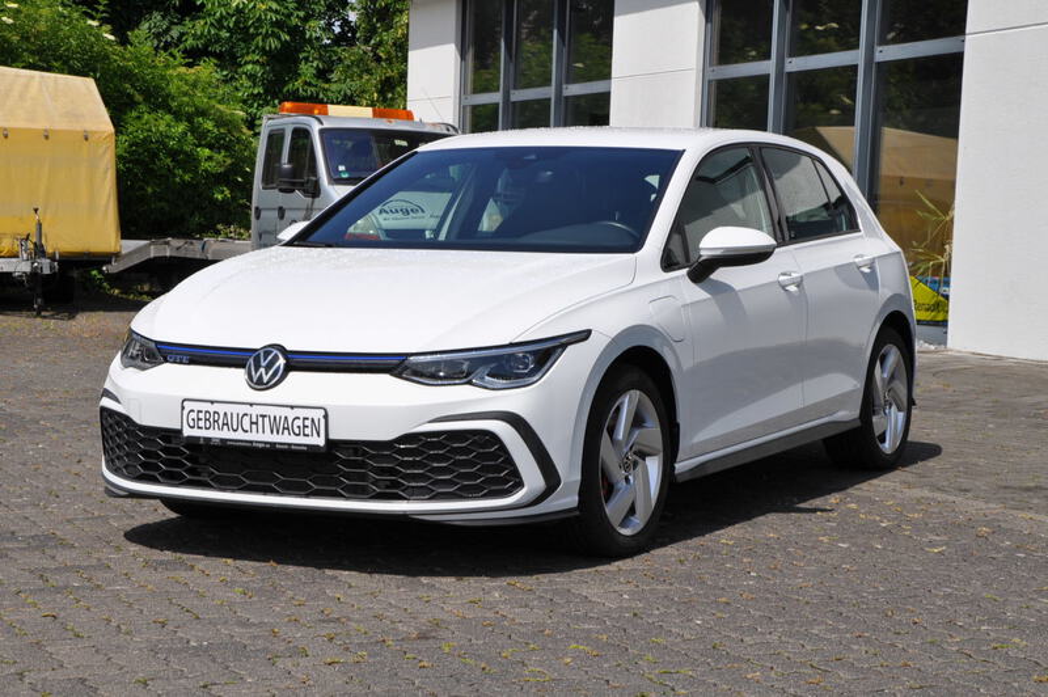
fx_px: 2181
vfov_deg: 18.2
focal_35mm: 75
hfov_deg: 27.0
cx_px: 524
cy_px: 348
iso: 200
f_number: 16
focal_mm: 50
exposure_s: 1/200
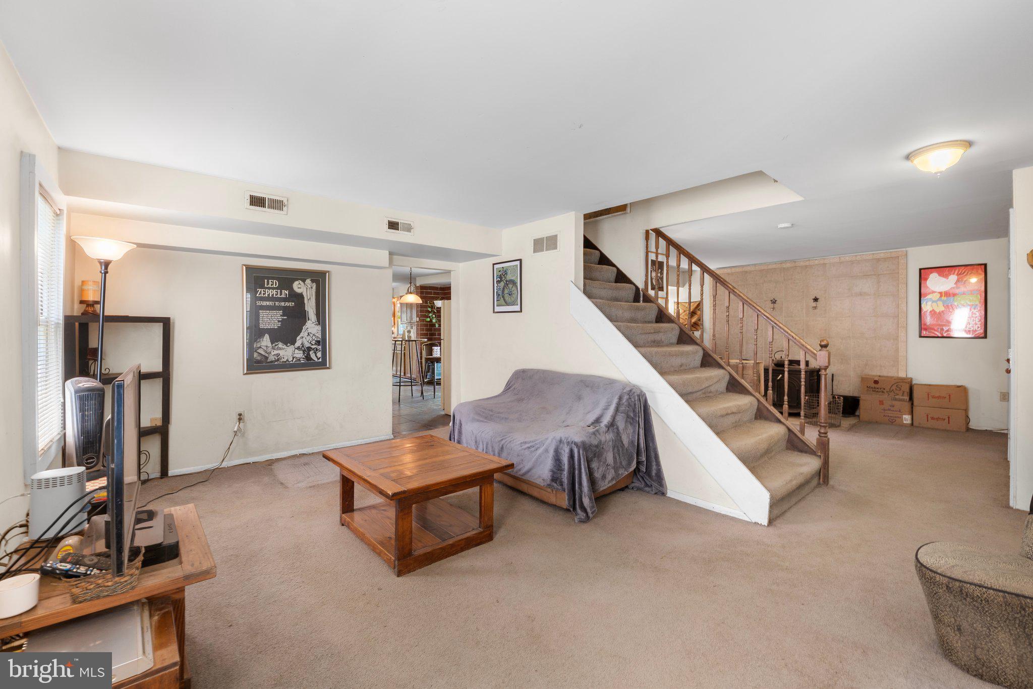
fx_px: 430
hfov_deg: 100.4
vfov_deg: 77.3
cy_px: 344
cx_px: 516
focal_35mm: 15
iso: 100
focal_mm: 10
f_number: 9
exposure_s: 1/1.67
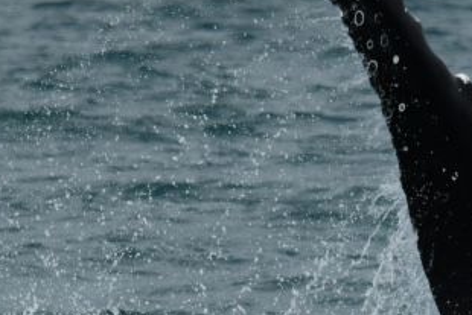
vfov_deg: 1.4
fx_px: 12854
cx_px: 544
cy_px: 215
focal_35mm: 980
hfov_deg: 2.1
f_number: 6
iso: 900
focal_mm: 380
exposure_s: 1/8000
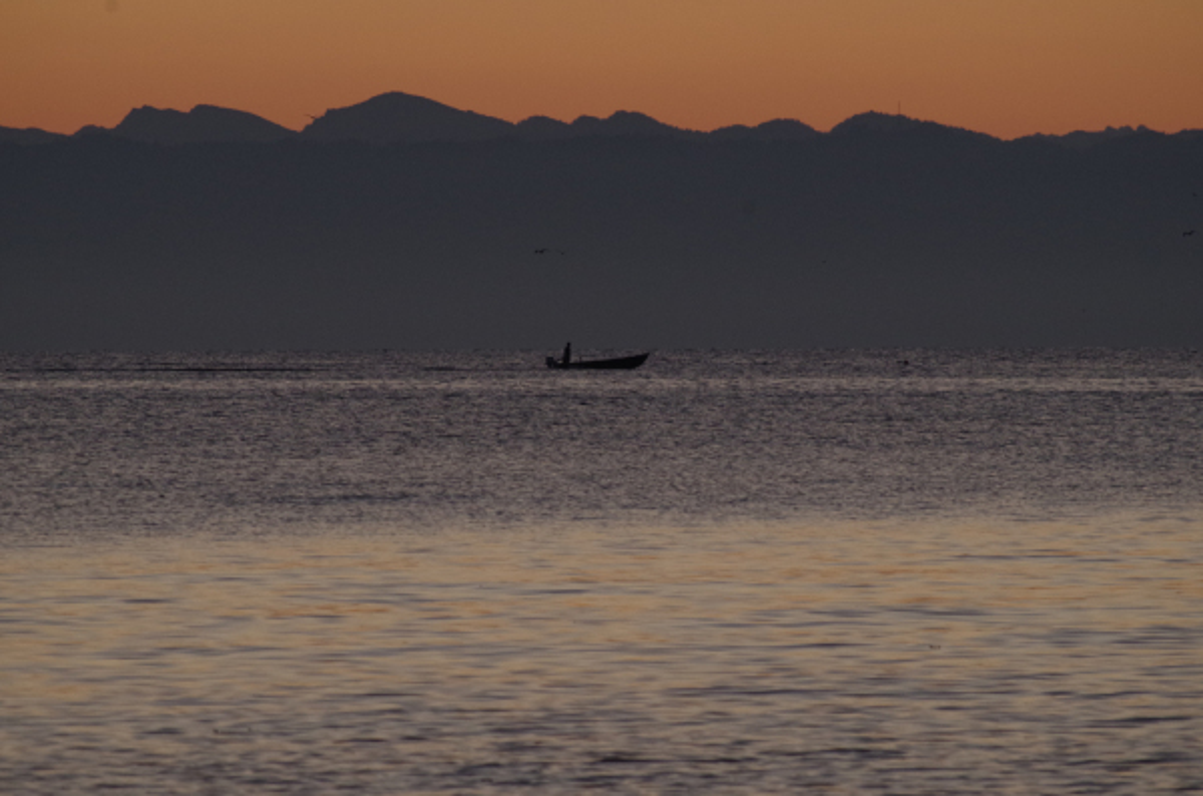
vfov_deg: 4.6
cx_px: 602
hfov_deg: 6.9
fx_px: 10001
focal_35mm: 300
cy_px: 398
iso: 1600
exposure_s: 1/250
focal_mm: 200
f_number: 8
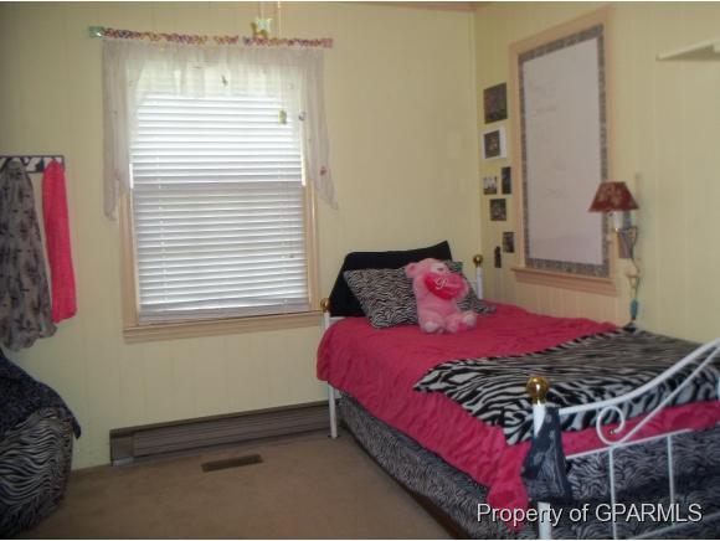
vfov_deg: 43.0
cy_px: 270
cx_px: 360
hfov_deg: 55.3
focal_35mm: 33
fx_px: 687
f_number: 3.3
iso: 160
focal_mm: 5.9
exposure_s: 1/30
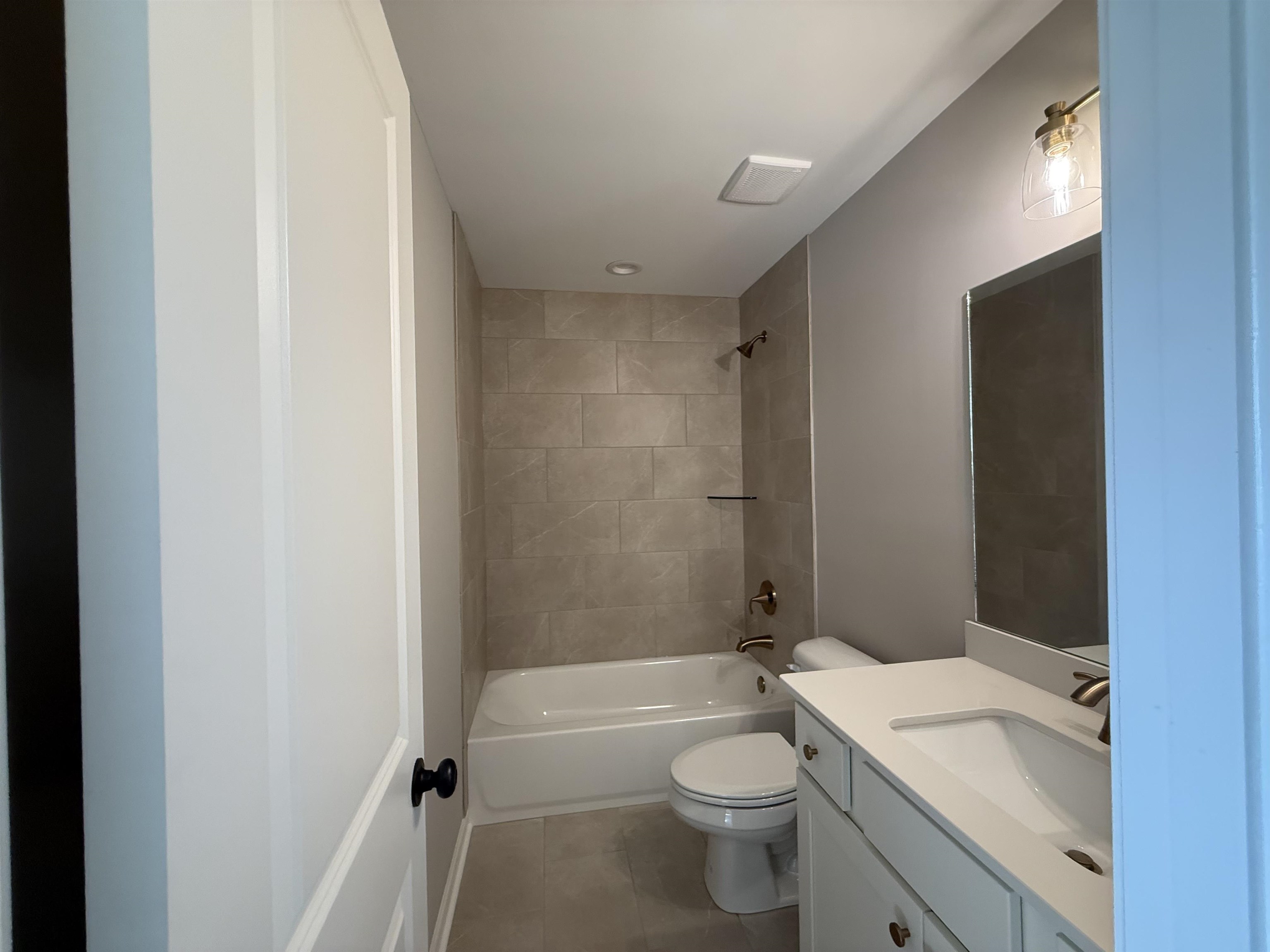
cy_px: 476
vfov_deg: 85.7
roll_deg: +1.7
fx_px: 514
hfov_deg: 102.1
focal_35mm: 14
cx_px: 635
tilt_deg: +0.4
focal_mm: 2.22
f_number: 2.2
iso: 250
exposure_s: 1/120
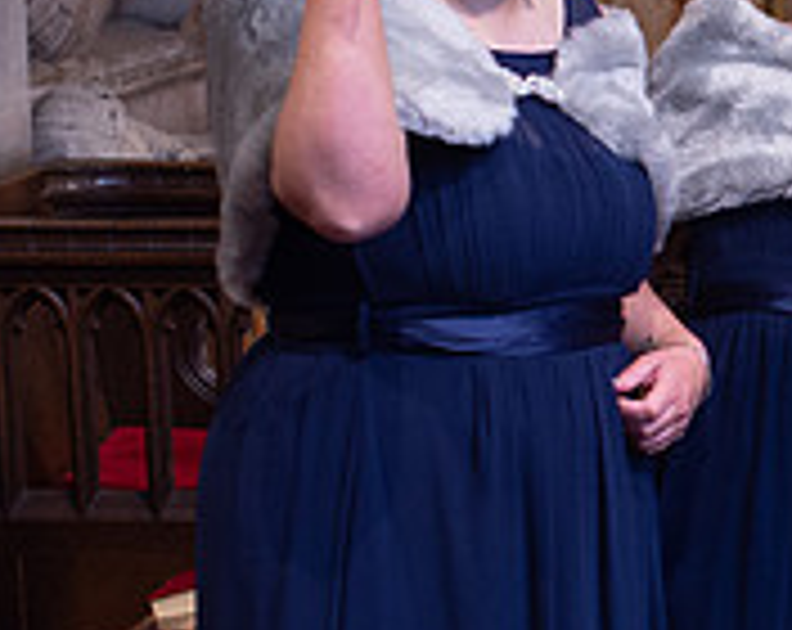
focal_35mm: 151
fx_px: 3532
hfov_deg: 12.0
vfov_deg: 10.2
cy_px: 332
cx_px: 1294
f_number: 2.5
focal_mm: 35
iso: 800
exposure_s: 1/100
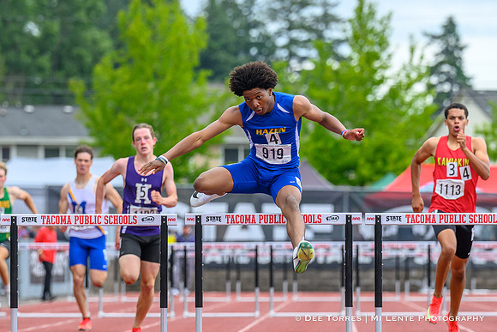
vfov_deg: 3.6
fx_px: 5306
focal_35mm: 384
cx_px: 264
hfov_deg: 5.4
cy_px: 212
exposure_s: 1/1600
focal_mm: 200
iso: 720
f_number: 4.5
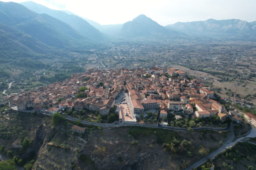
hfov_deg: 78.6
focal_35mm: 22
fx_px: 156
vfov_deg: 57.2
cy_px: 85
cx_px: 128
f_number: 2.8
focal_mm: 8.38
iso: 100
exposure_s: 1/1250
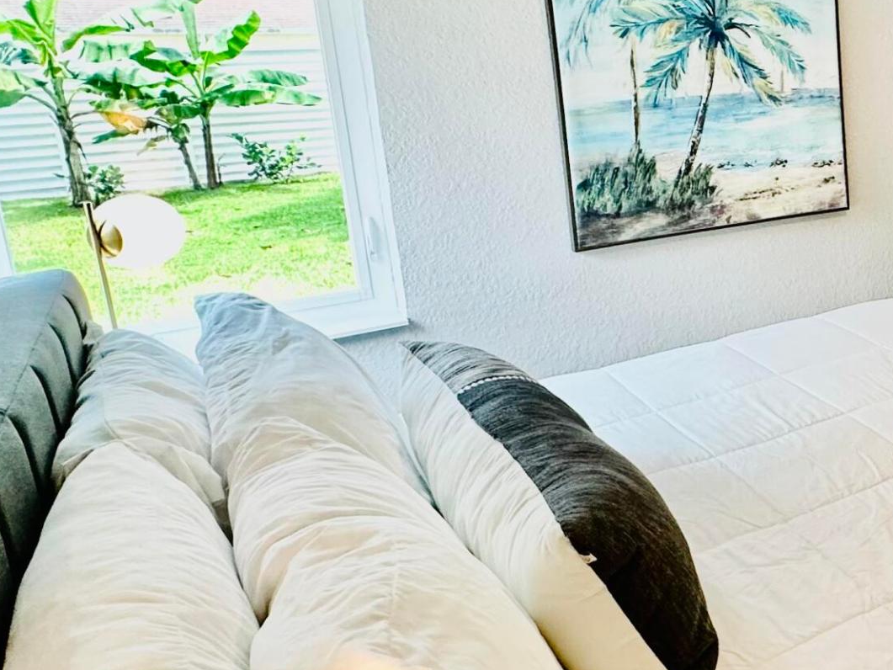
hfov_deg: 38.9
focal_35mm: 38
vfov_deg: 37.3
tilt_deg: -12.0
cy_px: 226
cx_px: 1013
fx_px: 980
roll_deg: +0.2
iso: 200
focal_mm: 2.22
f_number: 2.2
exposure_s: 1/120
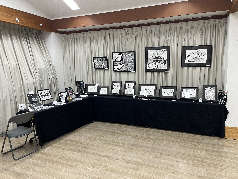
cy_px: 90
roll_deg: +1.7
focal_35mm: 26
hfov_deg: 67.3
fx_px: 179
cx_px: 119
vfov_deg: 53.1
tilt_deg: -6.2
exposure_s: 1/50
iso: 64
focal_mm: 5.1
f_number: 1.6
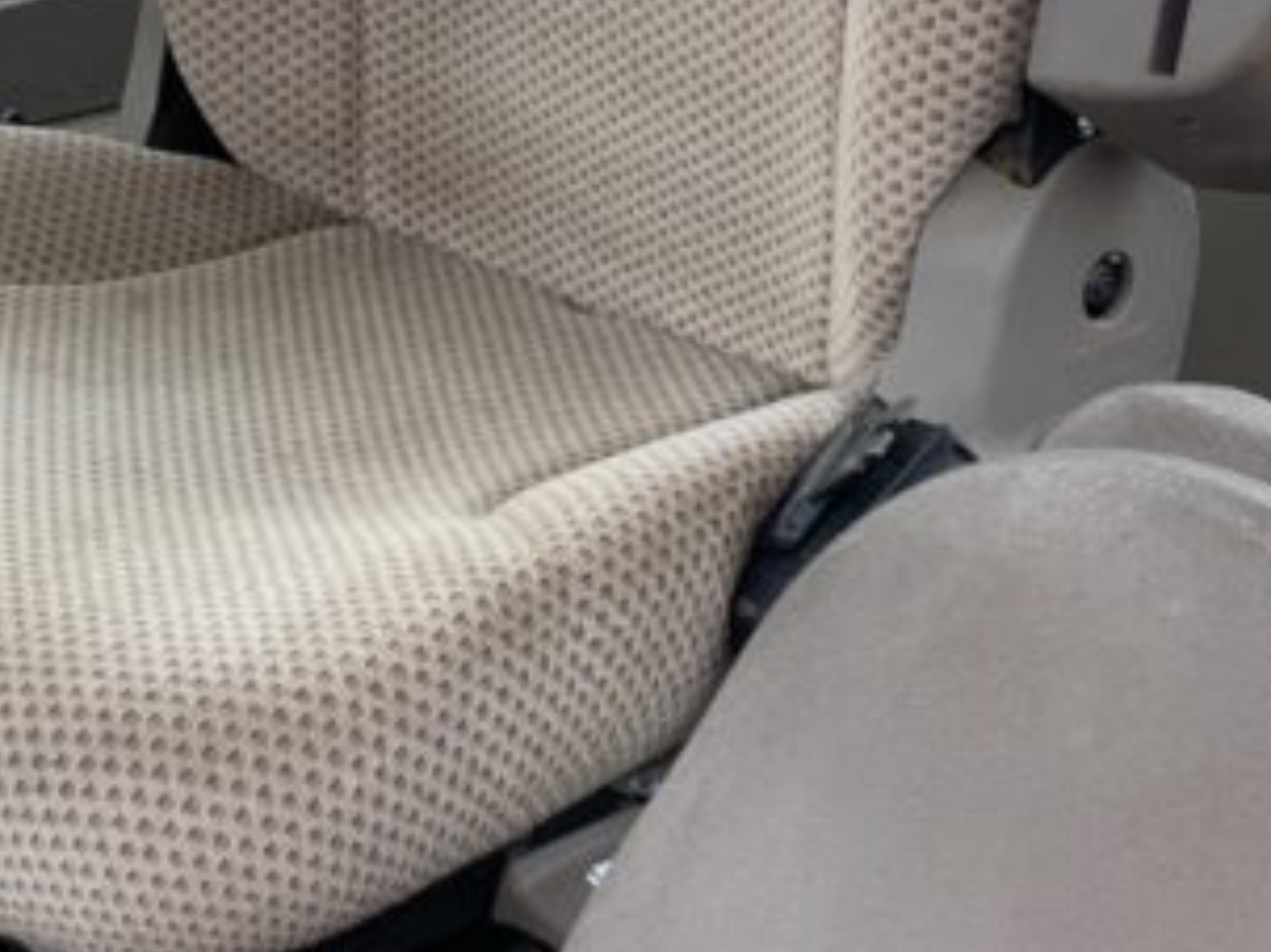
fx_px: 3597
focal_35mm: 98
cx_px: 260
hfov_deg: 19.8
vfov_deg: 15.0
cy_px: 281
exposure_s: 1/184
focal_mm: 3
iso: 16
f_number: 1.8
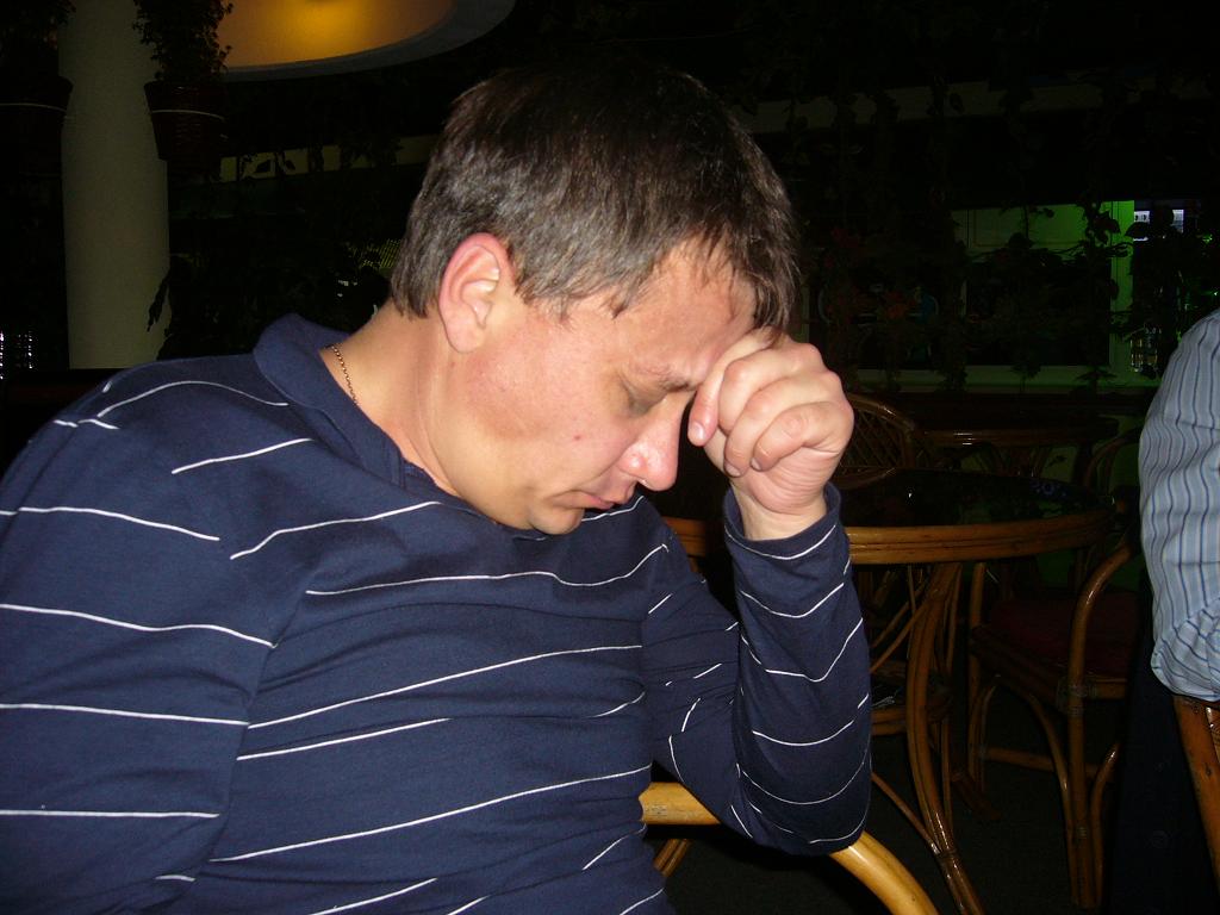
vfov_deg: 40.7
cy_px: 458
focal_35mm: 35
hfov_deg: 52.6
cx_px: 610
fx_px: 1234
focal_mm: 5.8
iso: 100
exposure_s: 1/60
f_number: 2.8
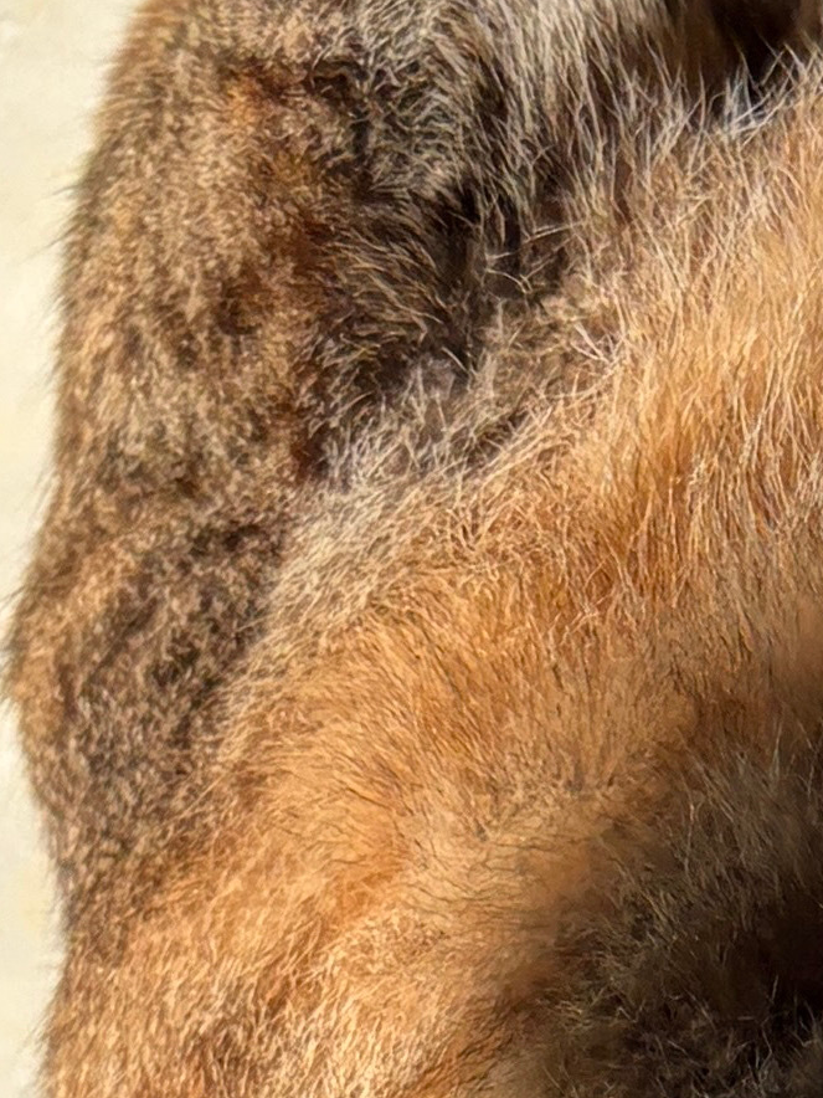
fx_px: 5326
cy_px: 1815
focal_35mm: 168
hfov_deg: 8.2
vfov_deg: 11.1
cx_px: 1873
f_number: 1.6
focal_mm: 5.96
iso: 50
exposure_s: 1/3831
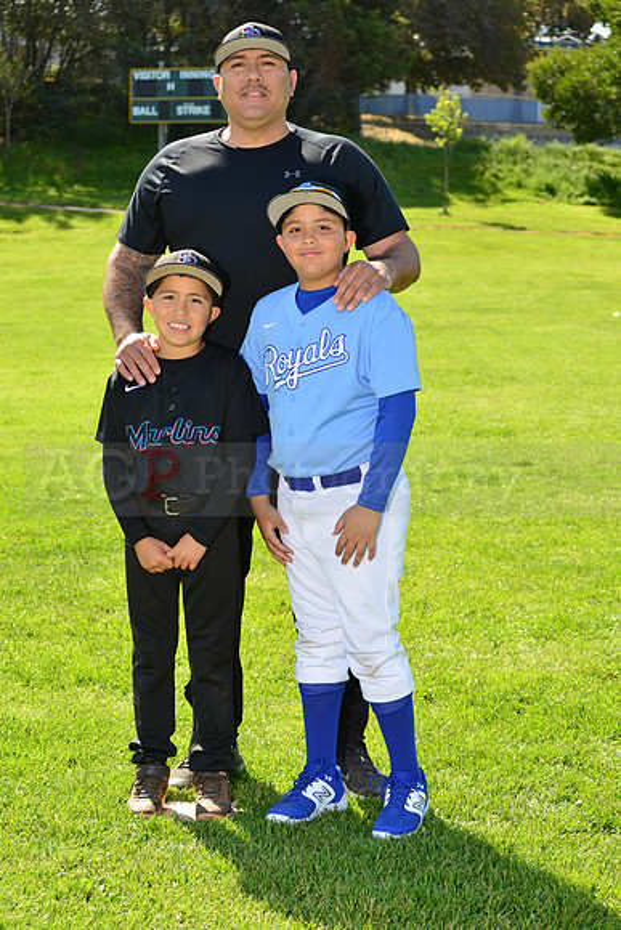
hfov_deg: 17.1
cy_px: 465
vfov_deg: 25.4
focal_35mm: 80
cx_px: 310
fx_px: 2069
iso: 200
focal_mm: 80
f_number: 8
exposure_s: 1/250
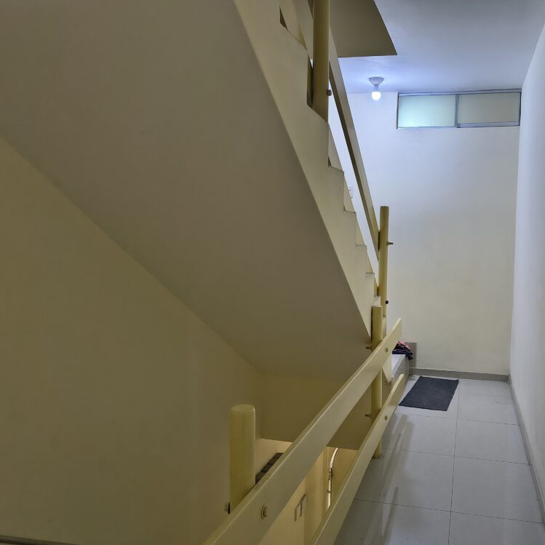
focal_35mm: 29
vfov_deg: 55.6
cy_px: 277
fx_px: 517
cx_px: 367
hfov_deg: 54.4
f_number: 1.8
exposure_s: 1/100
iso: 761
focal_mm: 5.56
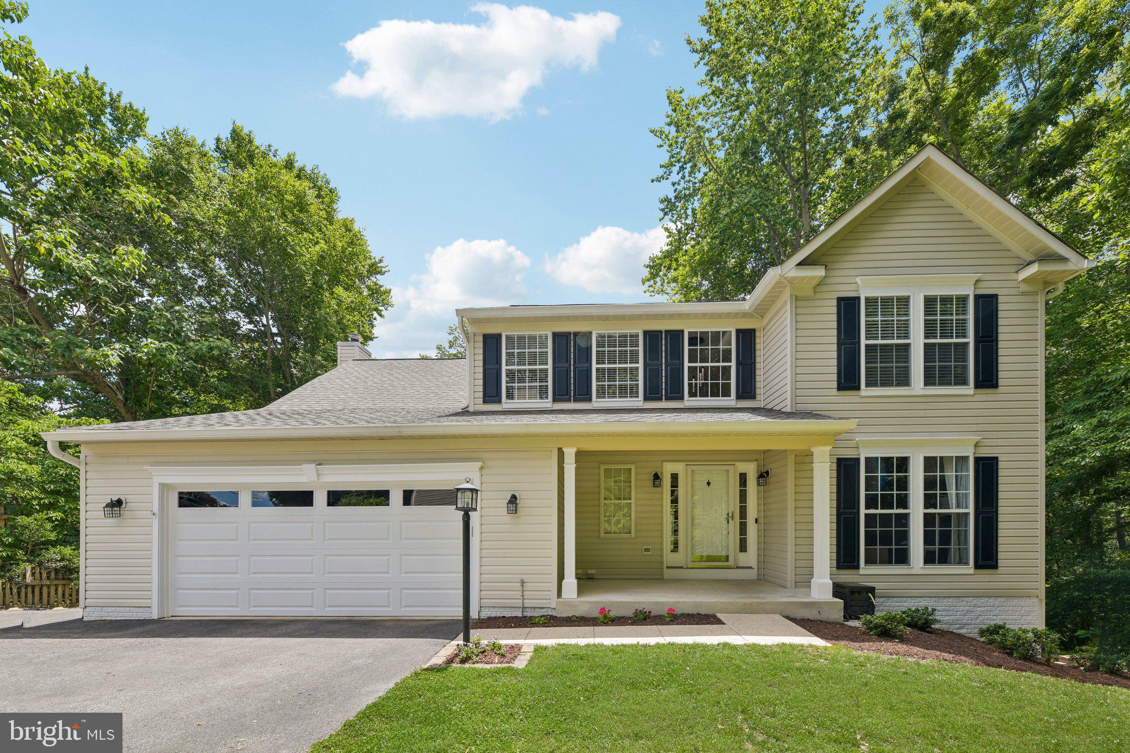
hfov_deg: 104.3
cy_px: 376
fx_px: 439
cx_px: 565
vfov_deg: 81.2
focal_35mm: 14
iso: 100
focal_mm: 14
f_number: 8
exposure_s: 1/200
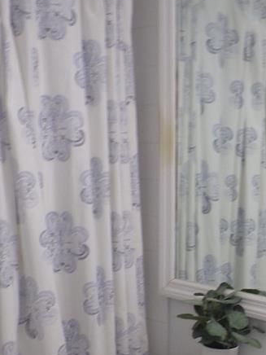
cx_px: 262
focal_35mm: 66
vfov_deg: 28.5
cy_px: 307
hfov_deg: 21.5
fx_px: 676
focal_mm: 4.3
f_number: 3
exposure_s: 1/45
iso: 100
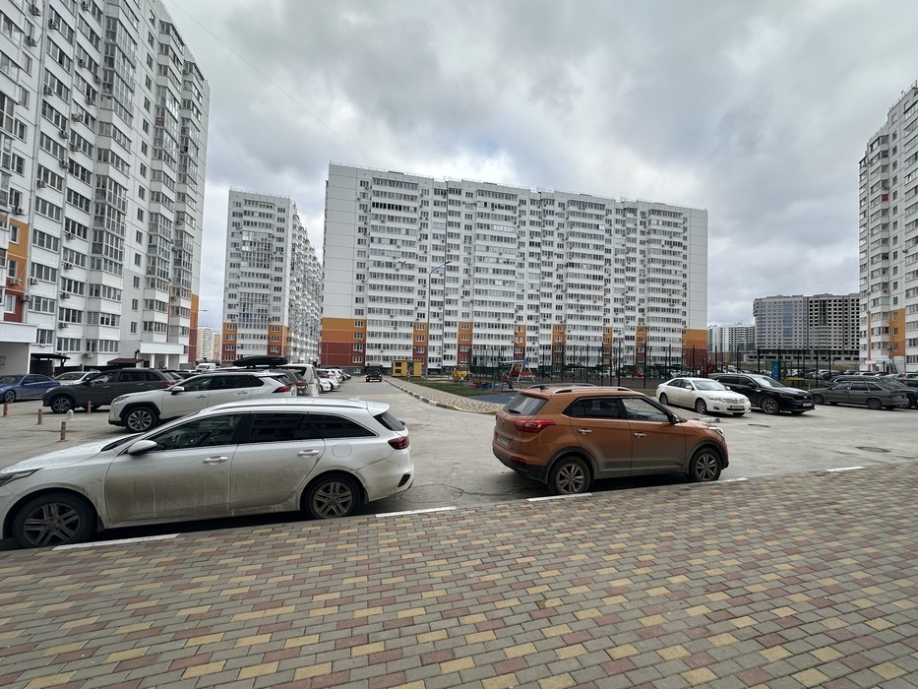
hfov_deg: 98.0
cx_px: 489
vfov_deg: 81.8
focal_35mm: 15
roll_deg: -1.4
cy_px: 348
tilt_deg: +3.0
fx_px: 398
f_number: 2.2
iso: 40
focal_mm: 2.22
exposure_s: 1/449
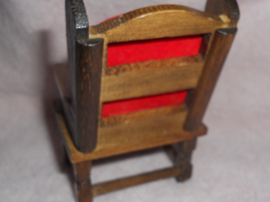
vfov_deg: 29.7
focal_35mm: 49
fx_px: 382
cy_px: 106
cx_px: 171
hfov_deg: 38.6
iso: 80
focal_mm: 5.8
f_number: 8.8
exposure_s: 1/25
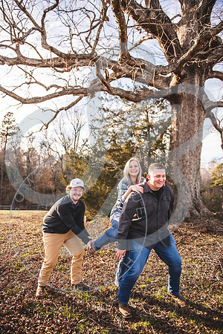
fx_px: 223
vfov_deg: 73.7
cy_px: 167
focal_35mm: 24
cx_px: 112
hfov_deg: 53.1
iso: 100
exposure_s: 1/500
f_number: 2.8
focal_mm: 24
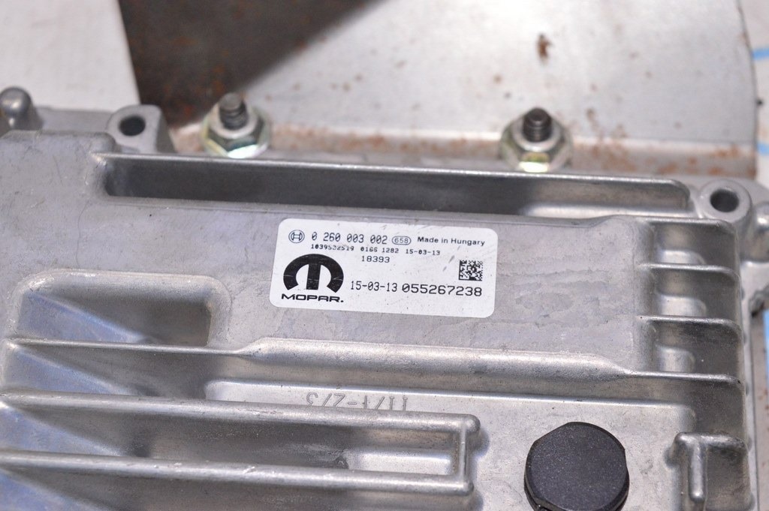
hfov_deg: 26.0
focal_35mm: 78
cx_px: 384
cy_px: 256
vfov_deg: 17.5
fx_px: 1665
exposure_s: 1/160
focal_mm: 52
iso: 1600
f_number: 8
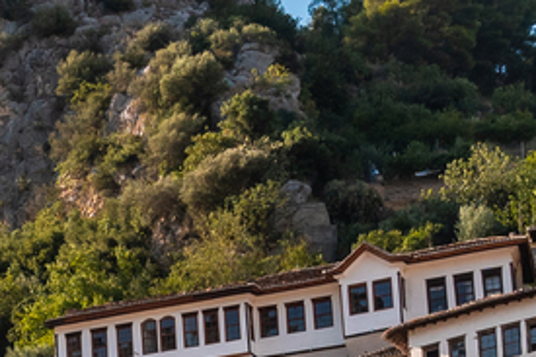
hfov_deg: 14.5
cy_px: 648
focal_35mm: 131
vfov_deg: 9.9
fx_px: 1949
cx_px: -302
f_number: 8
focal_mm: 16
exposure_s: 1/500
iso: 200
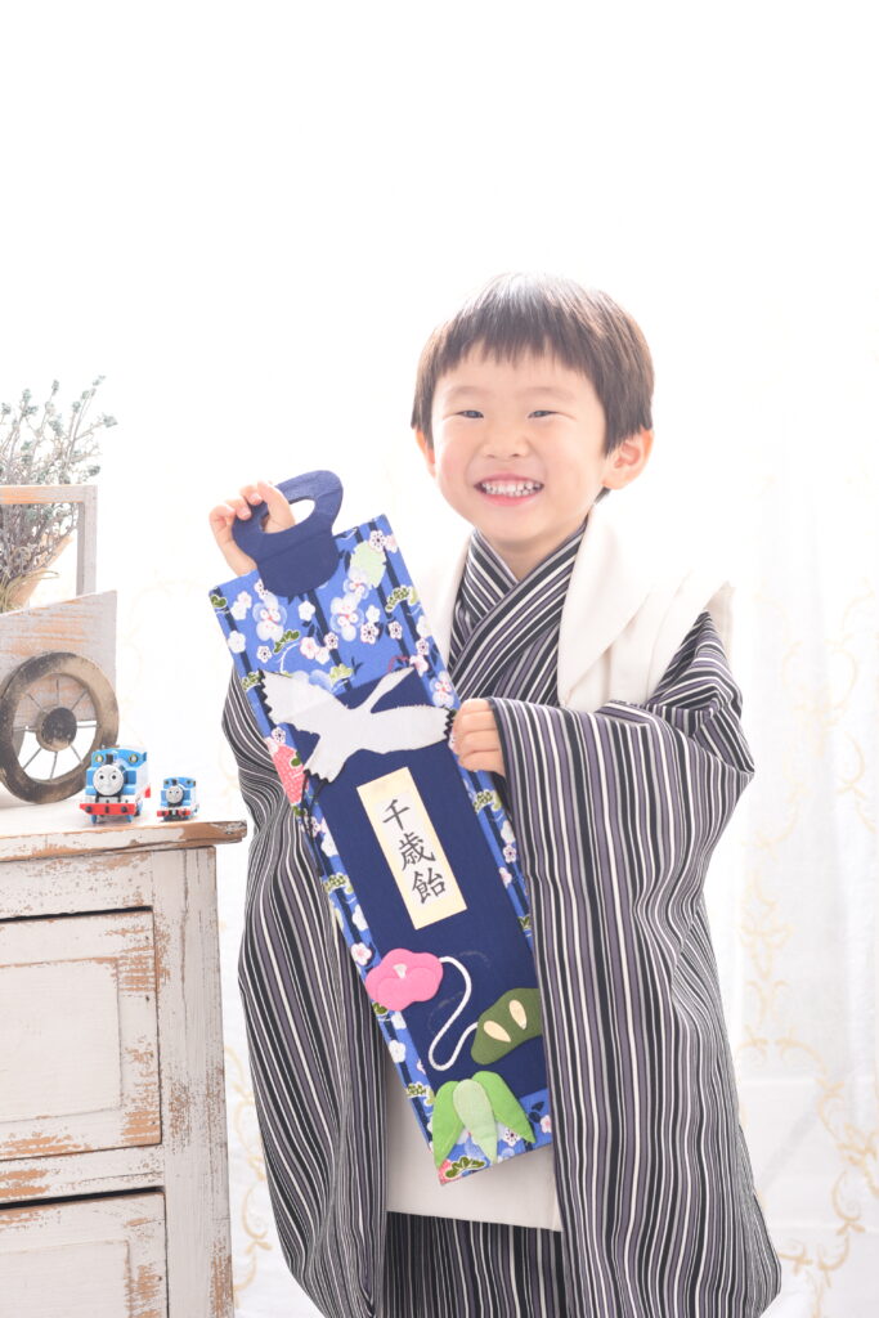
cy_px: 659
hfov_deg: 16.1
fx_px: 3112
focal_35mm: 85
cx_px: 440
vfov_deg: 23.9
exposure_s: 1/160
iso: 125
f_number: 5.6
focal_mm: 85
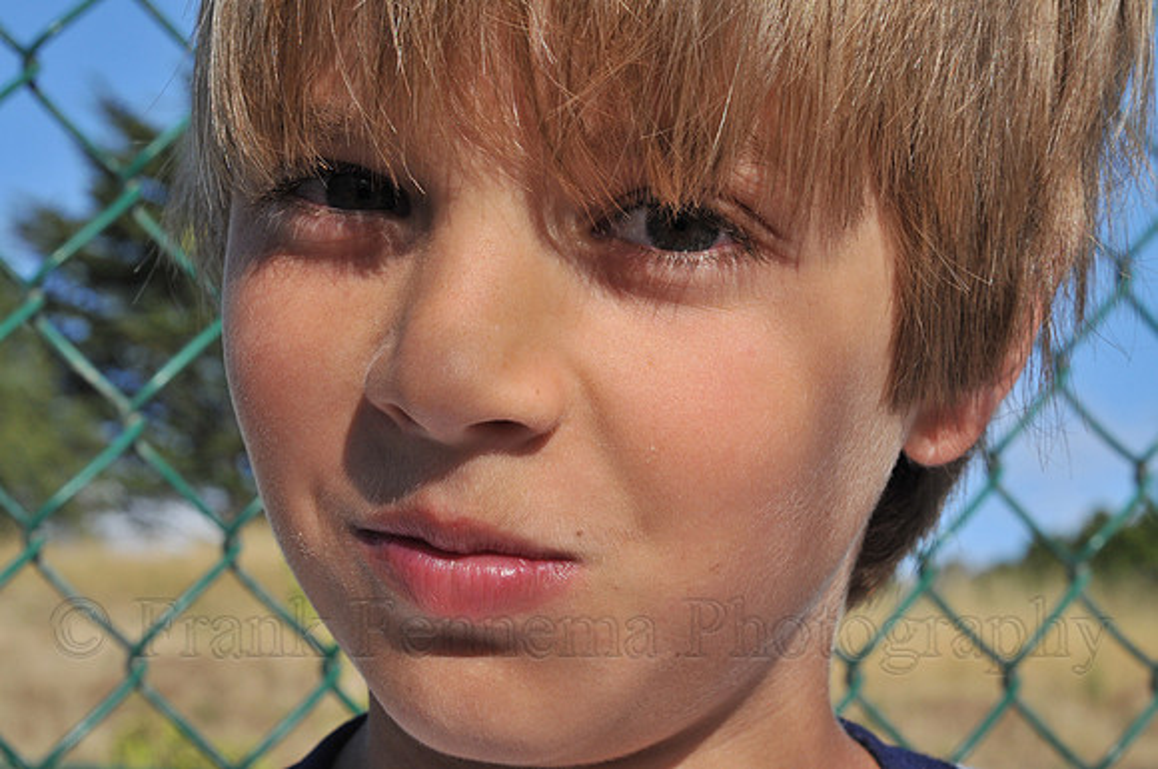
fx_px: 2409
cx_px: 579
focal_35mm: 75
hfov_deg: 27.0
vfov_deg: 18.1
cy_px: 384
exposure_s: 1/500
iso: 400
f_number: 11
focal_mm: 50
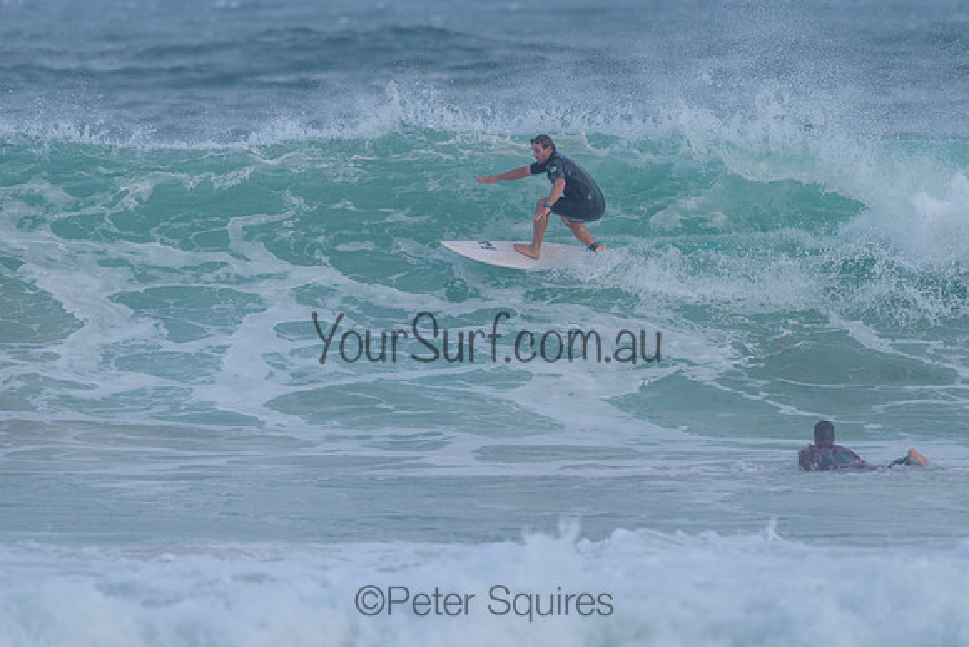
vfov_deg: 2.2
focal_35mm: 613
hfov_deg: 3.4
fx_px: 16491
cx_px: 571
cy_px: 254
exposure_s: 1/2000
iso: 400
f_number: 5.6
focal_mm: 500
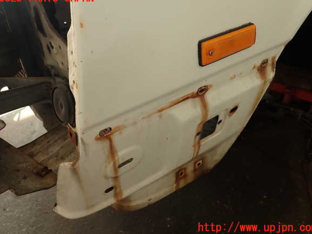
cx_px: 158
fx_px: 234
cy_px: 113
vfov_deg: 53.1
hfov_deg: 67.3
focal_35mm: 26
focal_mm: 4.5
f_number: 2.8
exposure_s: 1/100
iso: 100
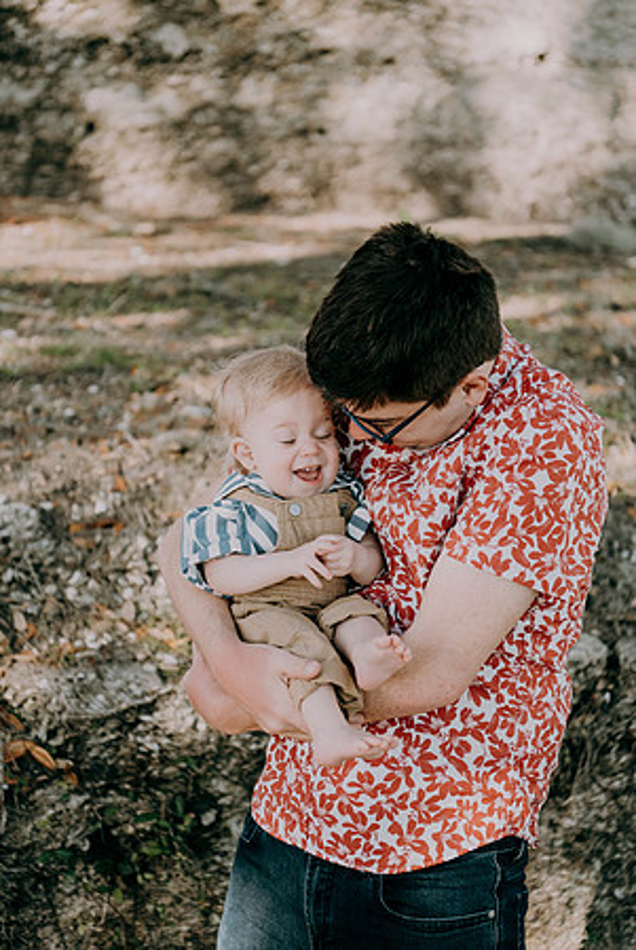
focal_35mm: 70
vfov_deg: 28.8
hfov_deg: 19.5
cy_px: 475
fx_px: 1851
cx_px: 318
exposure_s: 1/1250
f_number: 3.5
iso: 1250
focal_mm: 70
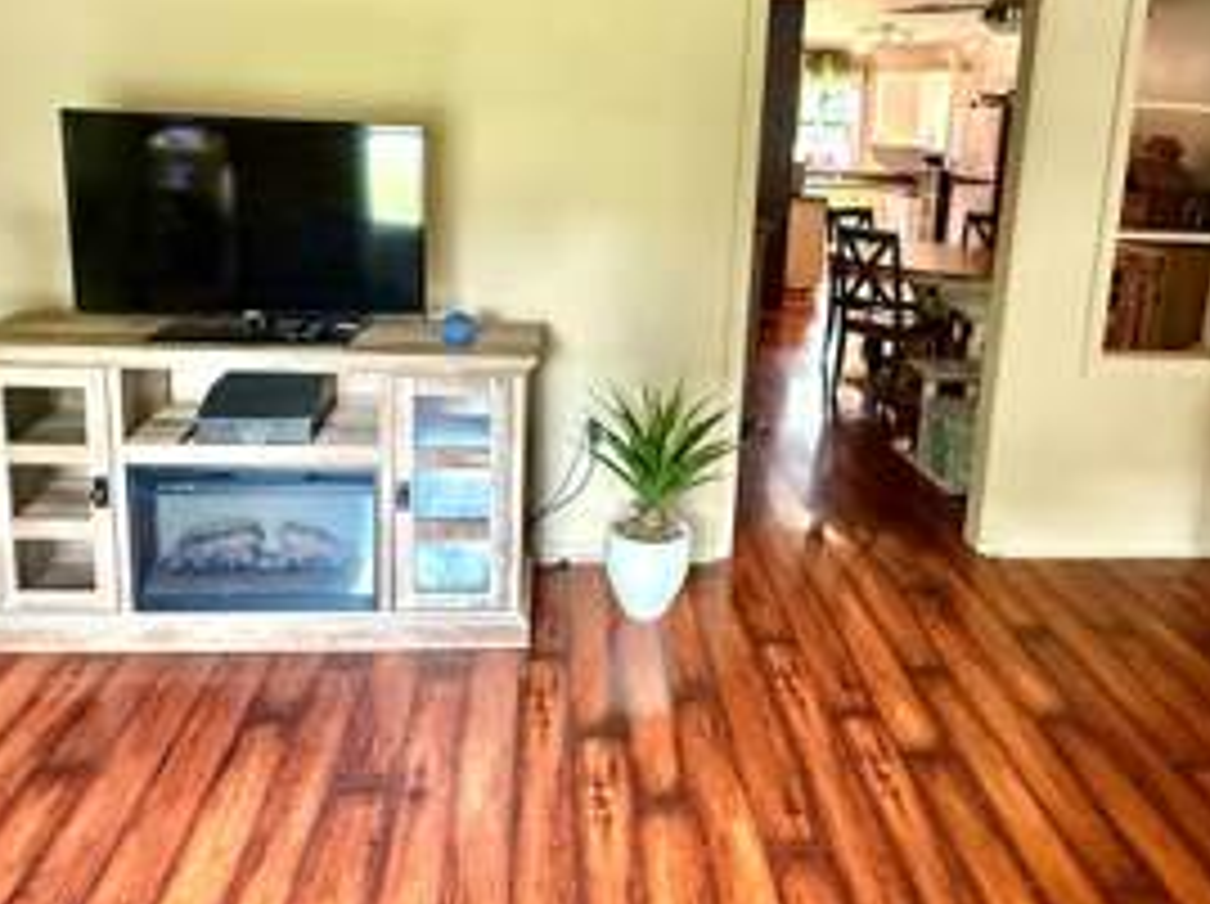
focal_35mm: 25
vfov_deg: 53.4
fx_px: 873
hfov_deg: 69.3
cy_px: 286
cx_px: 661
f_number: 2.2
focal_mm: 2.22
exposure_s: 1/60
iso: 800
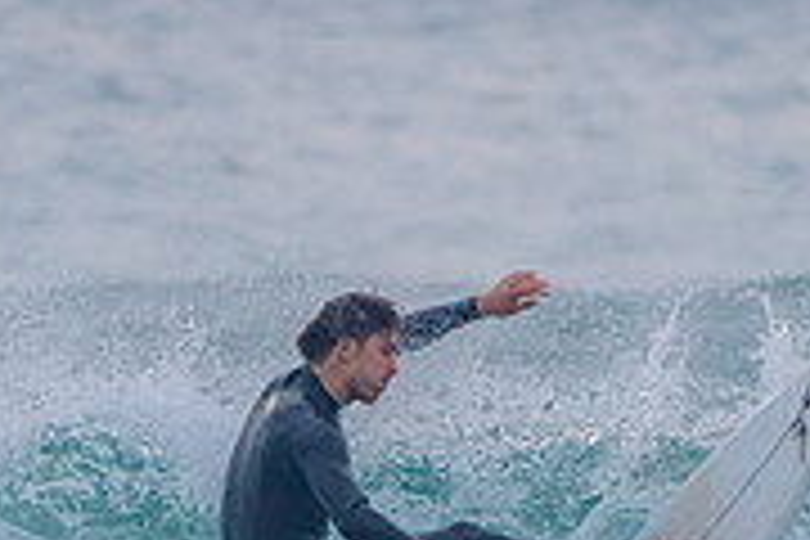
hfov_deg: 1.0
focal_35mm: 1975
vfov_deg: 0.7
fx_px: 44434
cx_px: 424
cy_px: 728
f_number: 5.6
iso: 560
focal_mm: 500
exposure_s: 1/1600
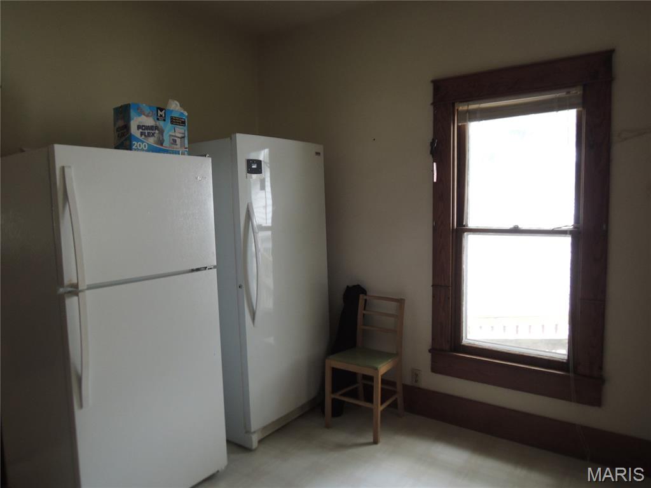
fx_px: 451
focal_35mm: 24
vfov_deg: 56.8
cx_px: 326
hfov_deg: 71.6
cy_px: 244
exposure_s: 1/30
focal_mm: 4.3
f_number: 2.8
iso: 220
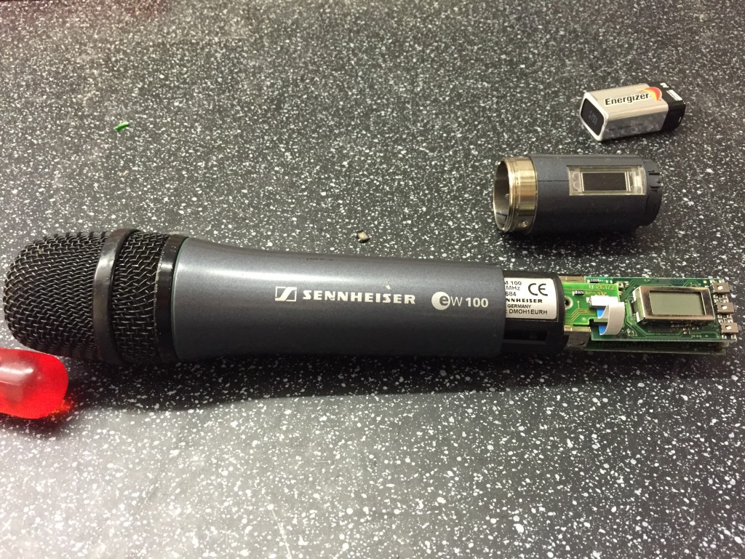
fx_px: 624
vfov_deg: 48.2
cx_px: 372
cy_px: 280
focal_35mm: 29
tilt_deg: -48.6
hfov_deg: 61.7
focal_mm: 4.15
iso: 250
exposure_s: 1/25
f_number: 2.2
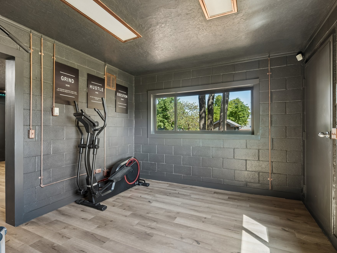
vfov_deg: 71.6
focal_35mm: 18
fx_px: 175
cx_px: 159
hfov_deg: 87.7
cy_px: 125
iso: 200
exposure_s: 1/10
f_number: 8
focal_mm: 16
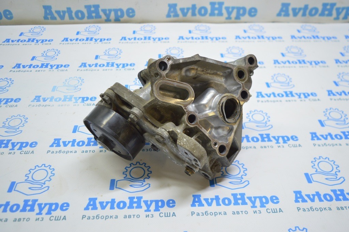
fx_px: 320
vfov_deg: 39.9
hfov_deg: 57.3
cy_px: 116
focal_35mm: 33
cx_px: 174
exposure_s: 1/50
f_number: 3.8
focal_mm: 22
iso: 400
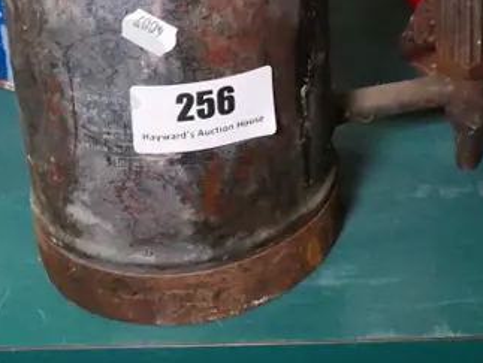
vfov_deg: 18.0
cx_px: 378
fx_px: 1062
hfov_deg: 25.2
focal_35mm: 76
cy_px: -124
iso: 3200
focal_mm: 12
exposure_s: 1/320
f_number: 4.5
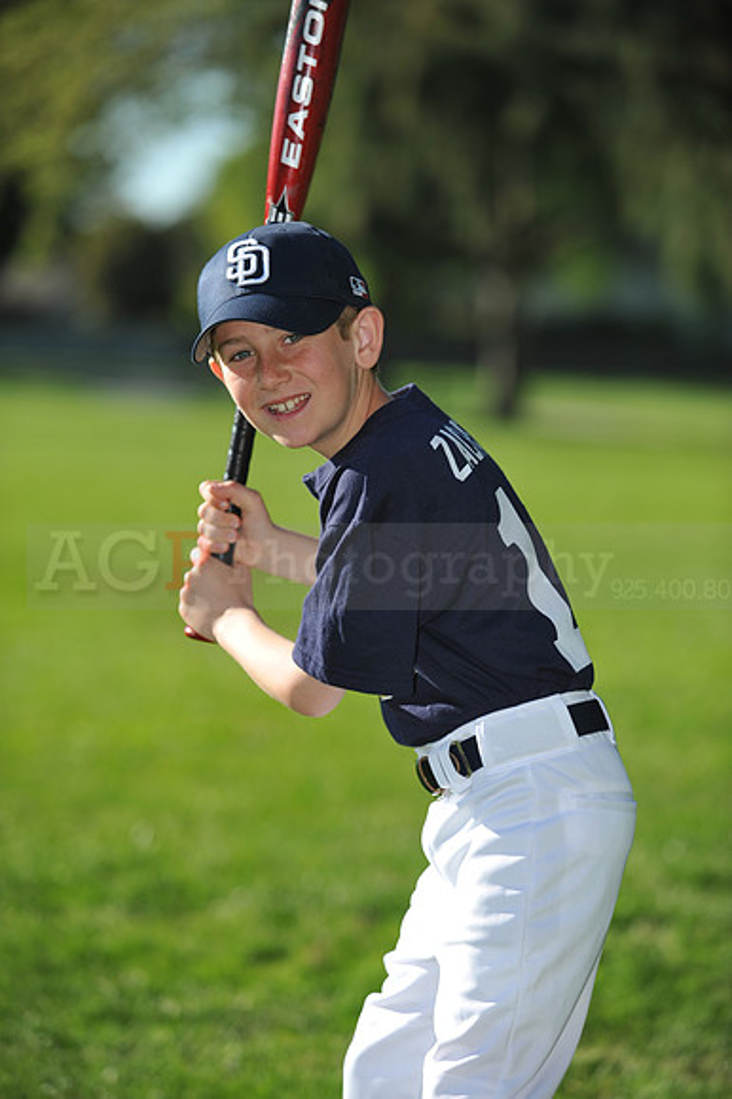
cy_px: 550
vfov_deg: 14.2
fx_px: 4427
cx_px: 366
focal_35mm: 145
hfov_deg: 9.5
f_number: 4
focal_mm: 145
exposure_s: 1/1600
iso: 200
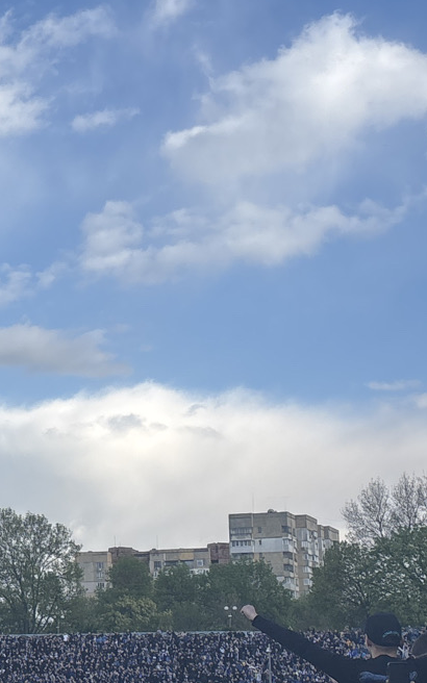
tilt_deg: +8.0
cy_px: 466
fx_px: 1564
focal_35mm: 84
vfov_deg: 24.5
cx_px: -309
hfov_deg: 14.0
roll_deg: -0.5
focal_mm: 5.96
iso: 50
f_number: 1.6
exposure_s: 1/2242
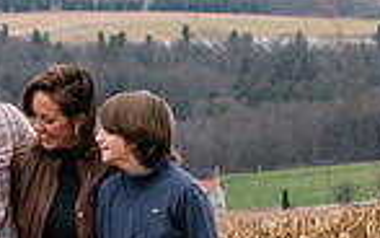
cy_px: 271
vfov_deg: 3.5
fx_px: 3854
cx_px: 315
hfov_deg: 5.6
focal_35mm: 372
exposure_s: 1/250
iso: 320
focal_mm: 85
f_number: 6.3
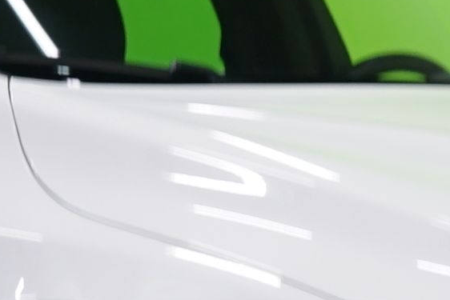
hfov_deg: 5.8
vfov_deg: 3.9
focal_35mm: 357
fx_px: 4463
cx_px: 233
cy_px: 206
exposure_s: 1/10
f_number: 4.5
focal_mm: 51
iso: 400
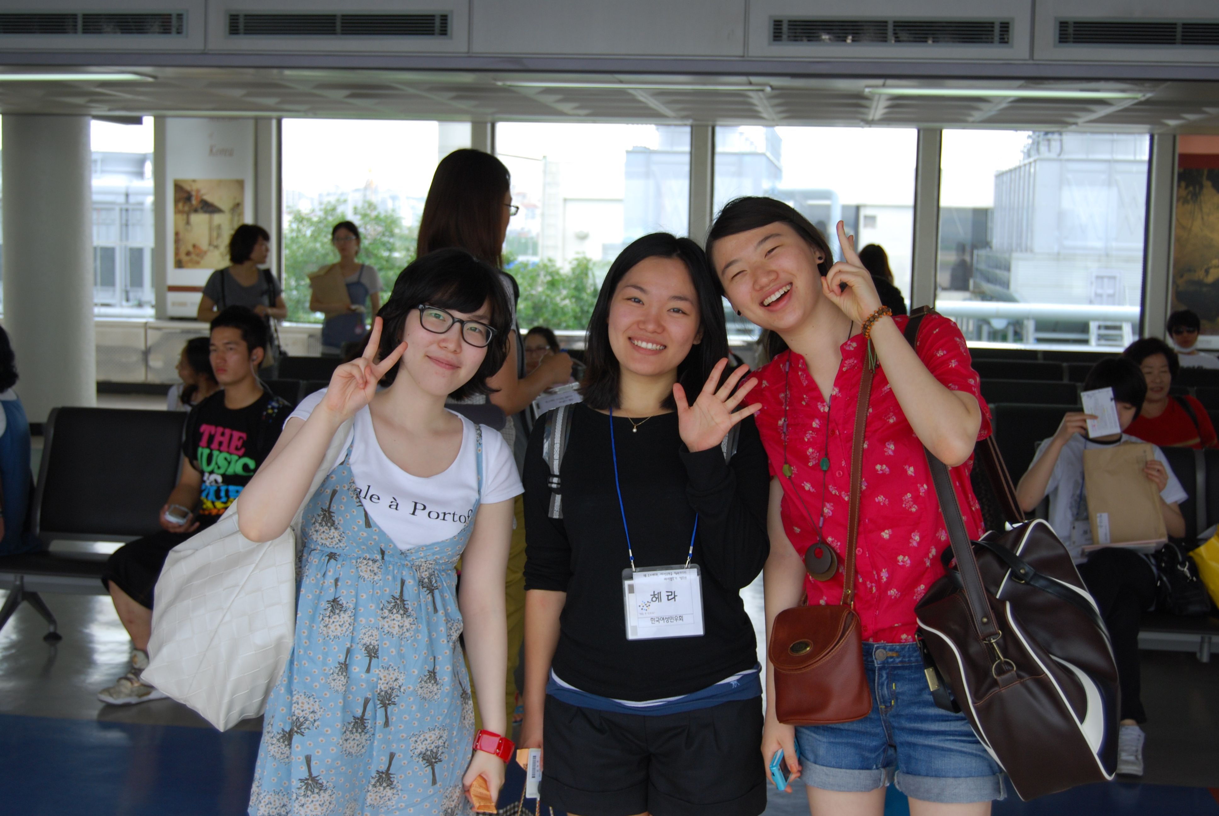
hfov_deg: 38.8
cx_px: 610
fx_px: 1729
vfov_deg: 26.6
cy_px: 408
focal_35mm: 51
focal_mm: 34
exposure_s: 1/100
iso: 200
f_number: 5
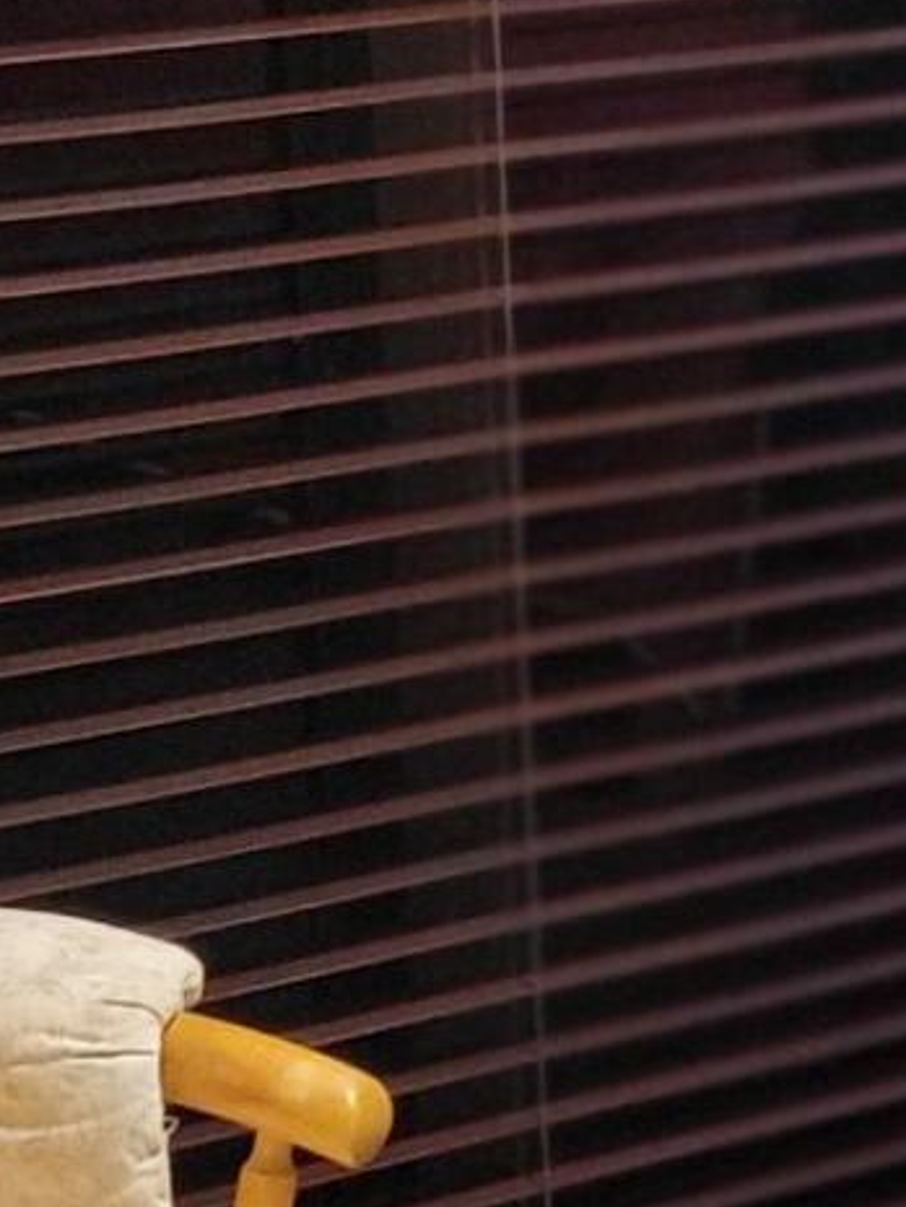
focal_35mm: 161
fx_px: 5616
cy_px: 605
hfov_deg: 8.5
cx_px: 2053
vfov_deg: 12.3
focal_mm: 5.4
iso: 400
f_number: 1.8
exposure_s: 1/30
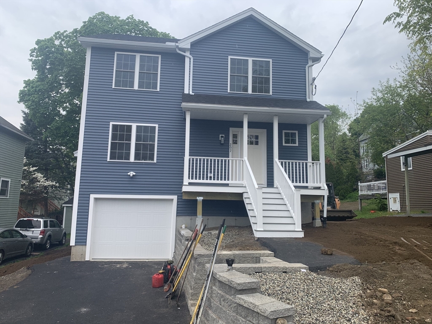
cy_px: 162
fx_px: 324
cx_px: 216
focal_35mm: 26
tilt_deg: +7.8
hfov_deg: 67.3
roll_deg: -0.6
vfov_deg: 53.1
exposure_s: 1/749
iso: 25
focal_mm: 4.25
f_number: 1.8
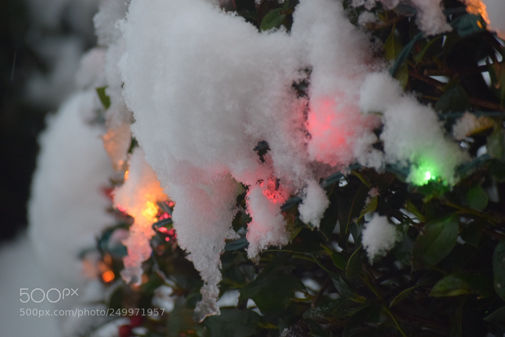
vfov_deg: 6.8
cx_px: 252
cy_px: 168
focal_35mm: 202
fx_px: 2841
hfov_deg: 10.2
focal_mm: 135
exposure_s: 1/60
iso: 1600
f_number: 4.8
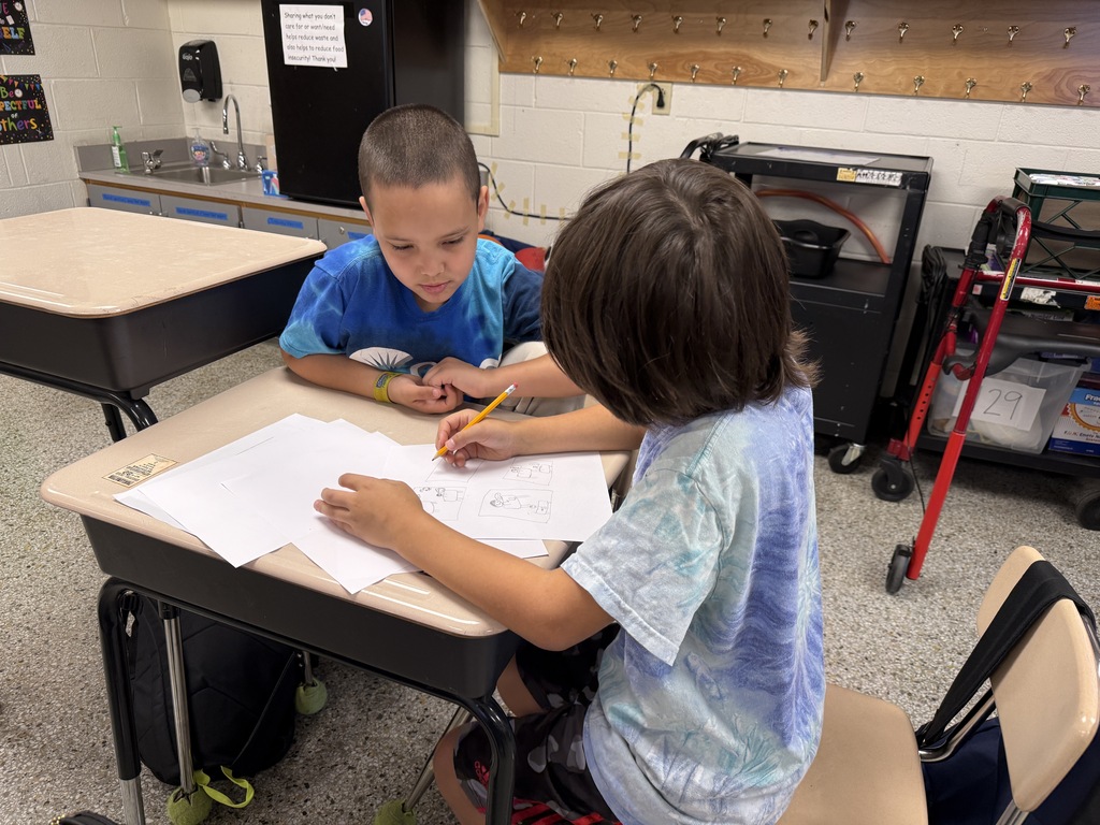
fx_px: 763
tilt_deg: -24.6
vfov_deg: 56.8
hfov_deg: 71.6
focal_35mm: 24
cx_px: 550
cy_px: 412
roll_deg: -3.4
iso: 125
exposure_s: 1/60
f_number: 1.78
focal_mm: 6.76
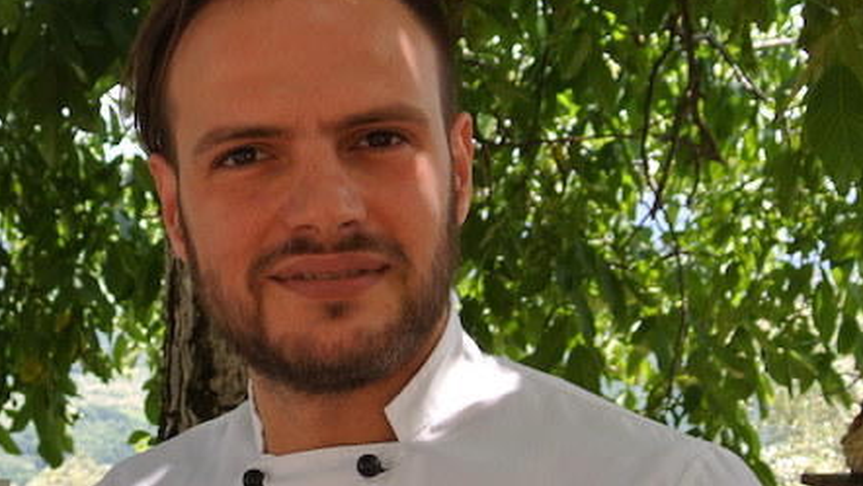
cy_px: 485
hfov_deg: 25.4
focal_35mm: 83
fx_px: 1900
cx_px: 283
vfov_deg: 14.4
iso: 100
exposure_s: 1/200
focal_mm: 13.1
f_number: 4
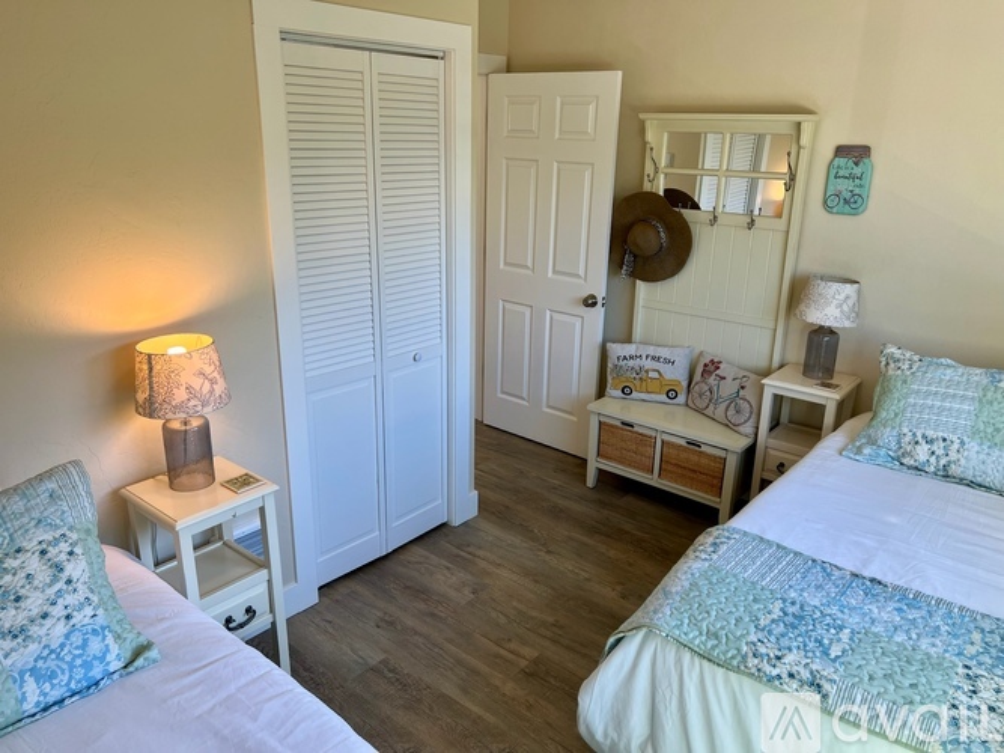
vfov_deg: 53.0
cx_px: 502
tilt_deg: -19.1
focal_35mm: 26
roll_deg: -1.3
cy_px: 376
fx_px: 754
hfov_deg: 67.3
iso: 40
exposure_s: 1/166
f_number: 1.5
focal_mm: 5.7
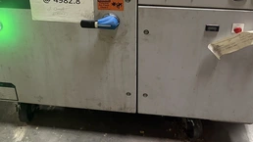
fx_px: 295
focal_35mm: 44
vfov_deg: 25.8
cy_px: 2
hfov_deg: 46.4
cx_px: 118
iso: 400
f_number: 1.6
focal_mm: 5.96
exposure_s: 1/40
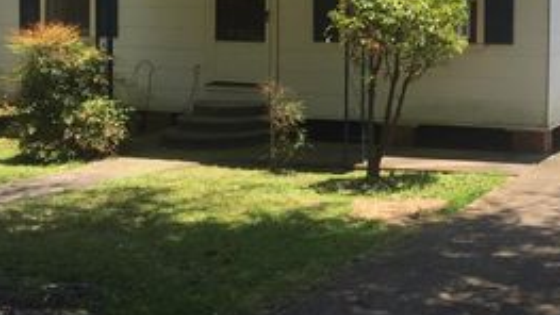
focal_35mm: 60
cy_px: 67
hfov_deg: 33.9
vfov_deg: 19.9
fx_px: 891
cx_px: 443
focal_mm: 4.15
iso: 32
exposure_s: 1/964
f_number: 2.2
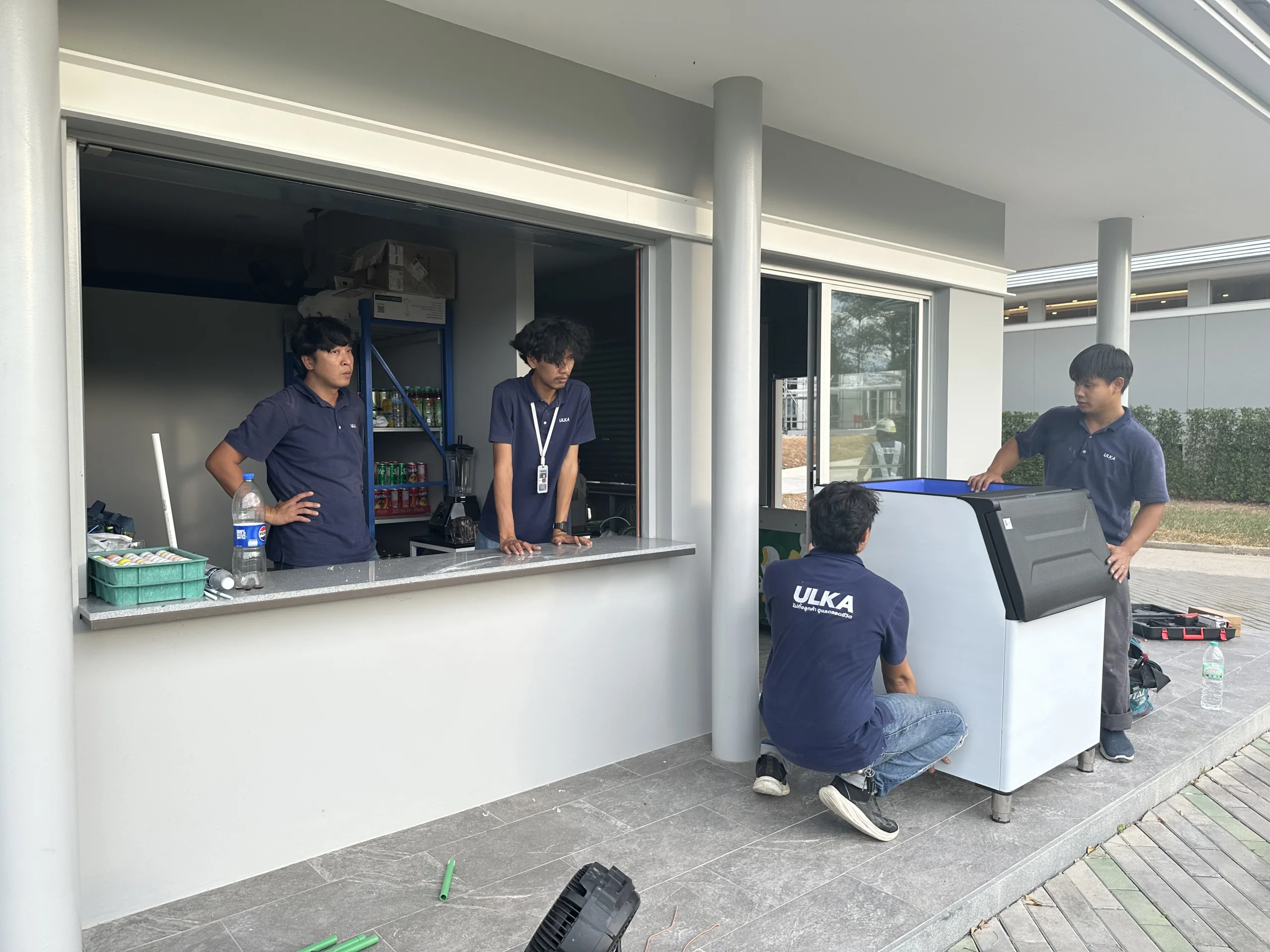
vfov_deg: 56.8
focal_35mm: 24
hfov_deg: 71.6
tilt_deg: -2.3
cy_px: 476
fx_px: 881
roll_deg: +0.1
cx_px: 635
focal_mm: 6.86
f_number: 1.78
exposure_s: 1/460
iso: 80
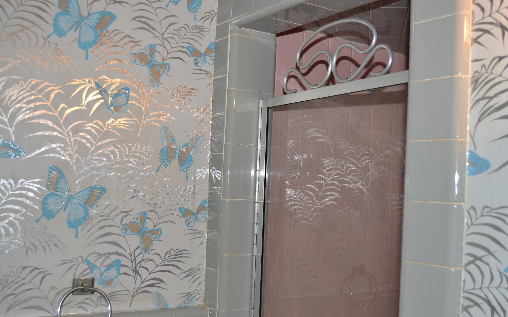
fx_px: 554
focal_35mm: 40
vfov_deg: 32.0
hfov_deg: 49.3
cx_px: 254
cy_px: 168
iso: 100
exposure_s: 1/30
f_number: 4
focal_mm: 26
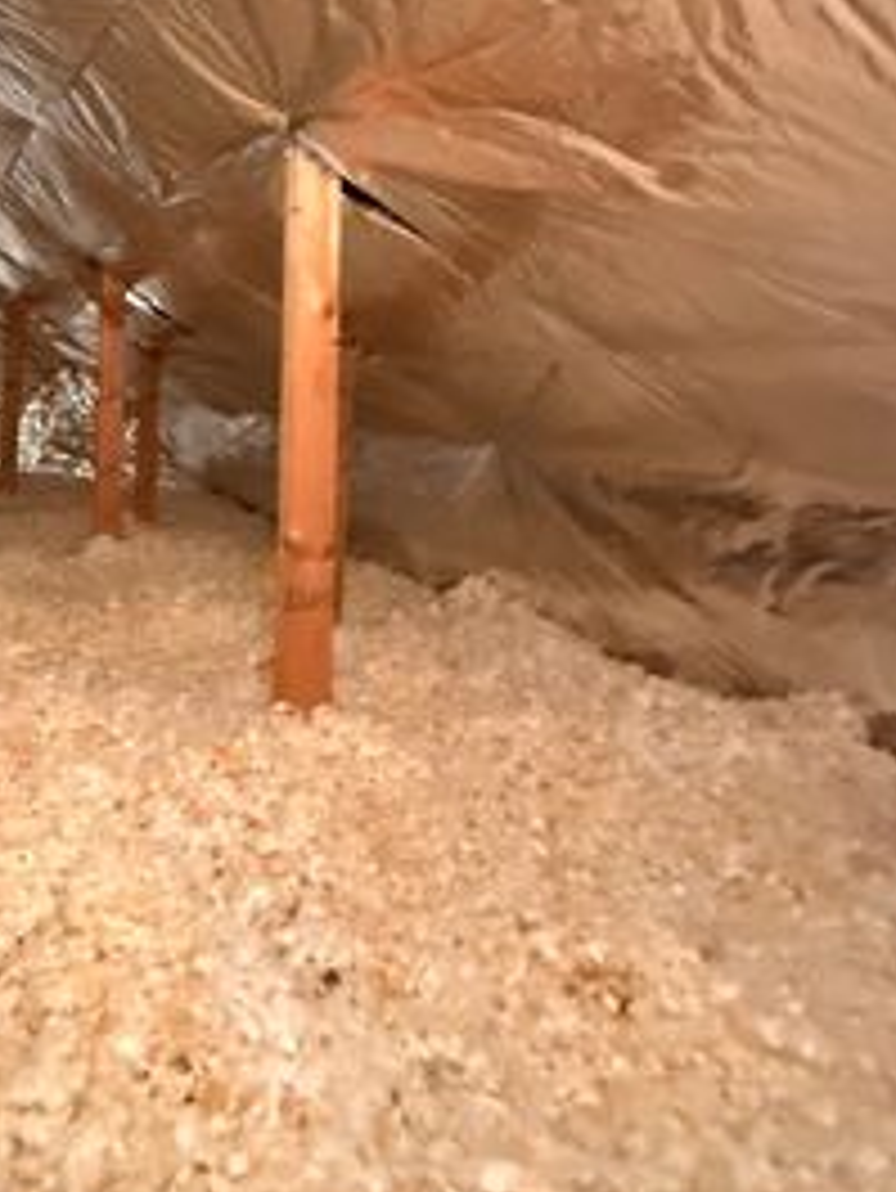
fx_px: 897
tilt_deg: +3.0
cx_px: 72
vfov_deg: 64.4
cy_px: 344
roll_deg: -4.2
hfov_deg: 47.2
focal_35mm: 26
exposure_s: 1/60
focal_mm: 2.22
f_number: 2.2
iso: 1250
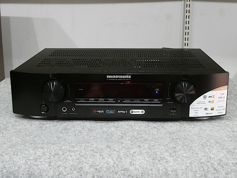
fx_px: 370
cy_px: 89
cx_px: 118
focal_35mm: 54
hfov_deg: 35.5
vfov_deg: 27.0
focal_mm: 9.6
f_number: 6.3
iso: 1600
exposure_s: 1/40
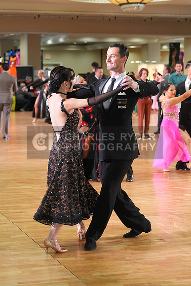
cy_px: 143
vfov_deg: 22.6
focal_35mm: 90
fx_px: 716
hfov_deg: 15.2
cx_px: 96
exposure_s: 1/200
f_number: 4.5
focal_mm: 90
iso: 3200
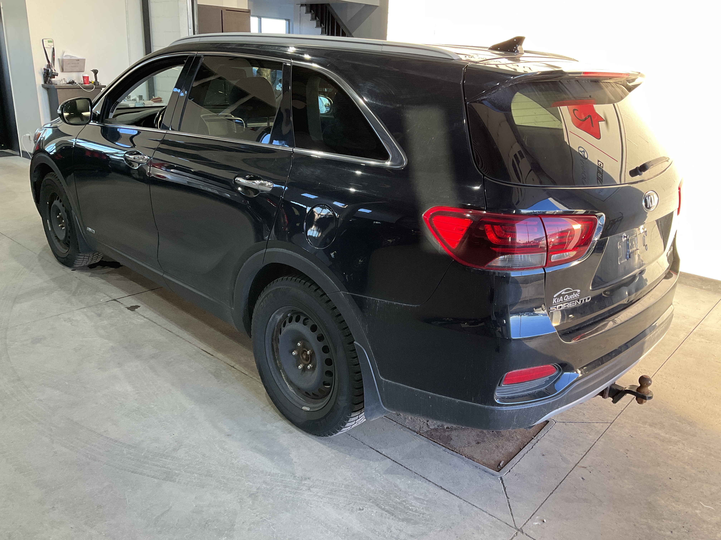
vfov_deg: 48.2
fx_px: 604
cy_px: 270
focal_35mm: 29
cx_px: 360
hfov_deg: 61.7
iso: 64
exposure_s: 1/89
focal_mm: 3
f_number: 1.8
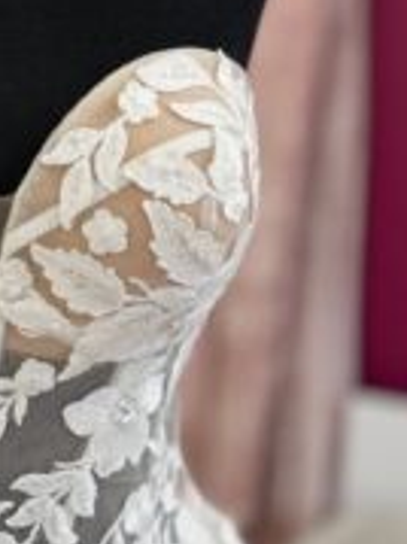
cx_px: -76
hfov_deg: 21.9
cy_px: 196
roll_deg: -0.6
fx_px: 973
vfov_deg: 31.0
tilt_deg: -7.0
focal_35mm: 62
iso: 125
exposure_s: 1/100
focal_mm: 5.1
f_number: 1.6
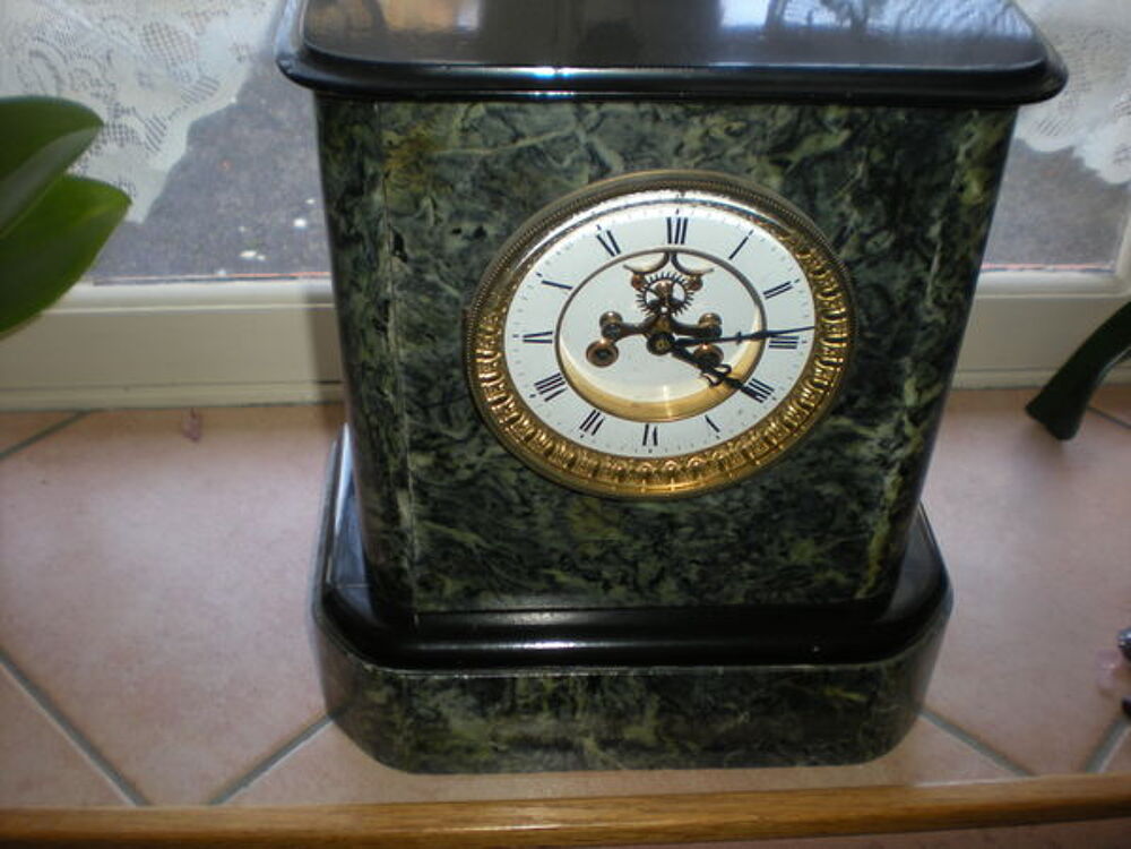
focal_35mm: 38
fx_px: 1242
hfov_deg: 49.0
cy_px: 424
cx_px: 566
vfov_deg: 37.7
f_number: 3.1
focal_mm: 6.3
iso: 64
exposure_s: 1/30
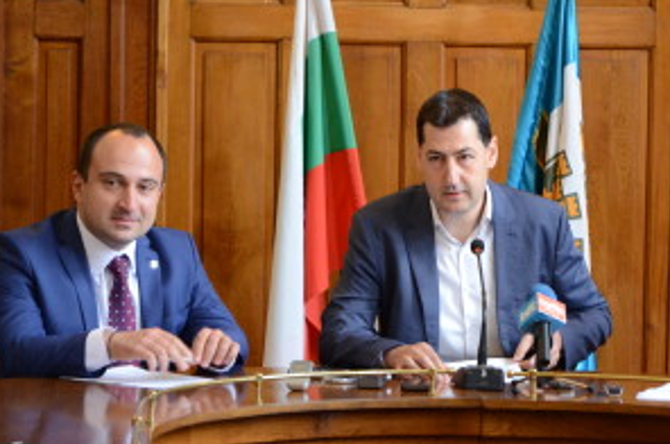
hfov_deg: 12.7
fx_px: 3009
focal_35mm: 162
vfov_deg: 8.4
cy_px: 152
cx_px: 439
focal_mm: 80
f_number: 5.3
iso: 1600
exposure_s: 1/50
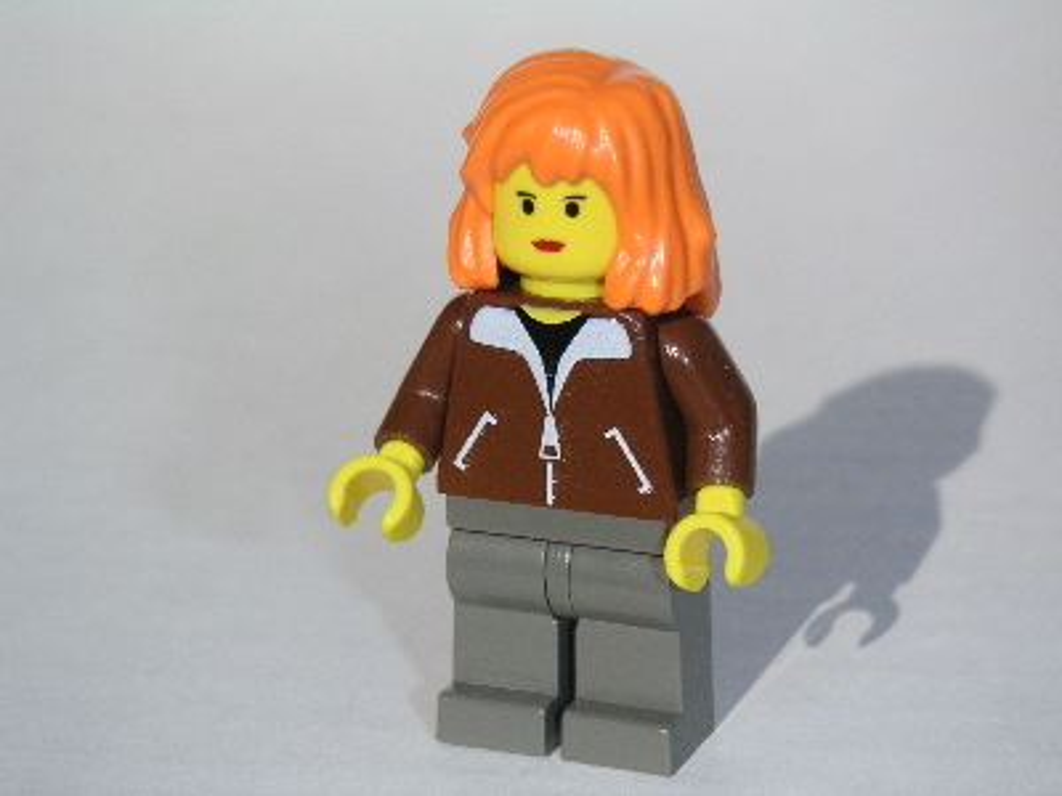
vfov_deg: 13.3
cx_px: 531
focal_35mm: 111
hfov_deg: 17.7
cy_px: 398
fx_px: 3405
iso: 160
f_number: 8
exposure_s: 1/750
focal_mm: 17.1
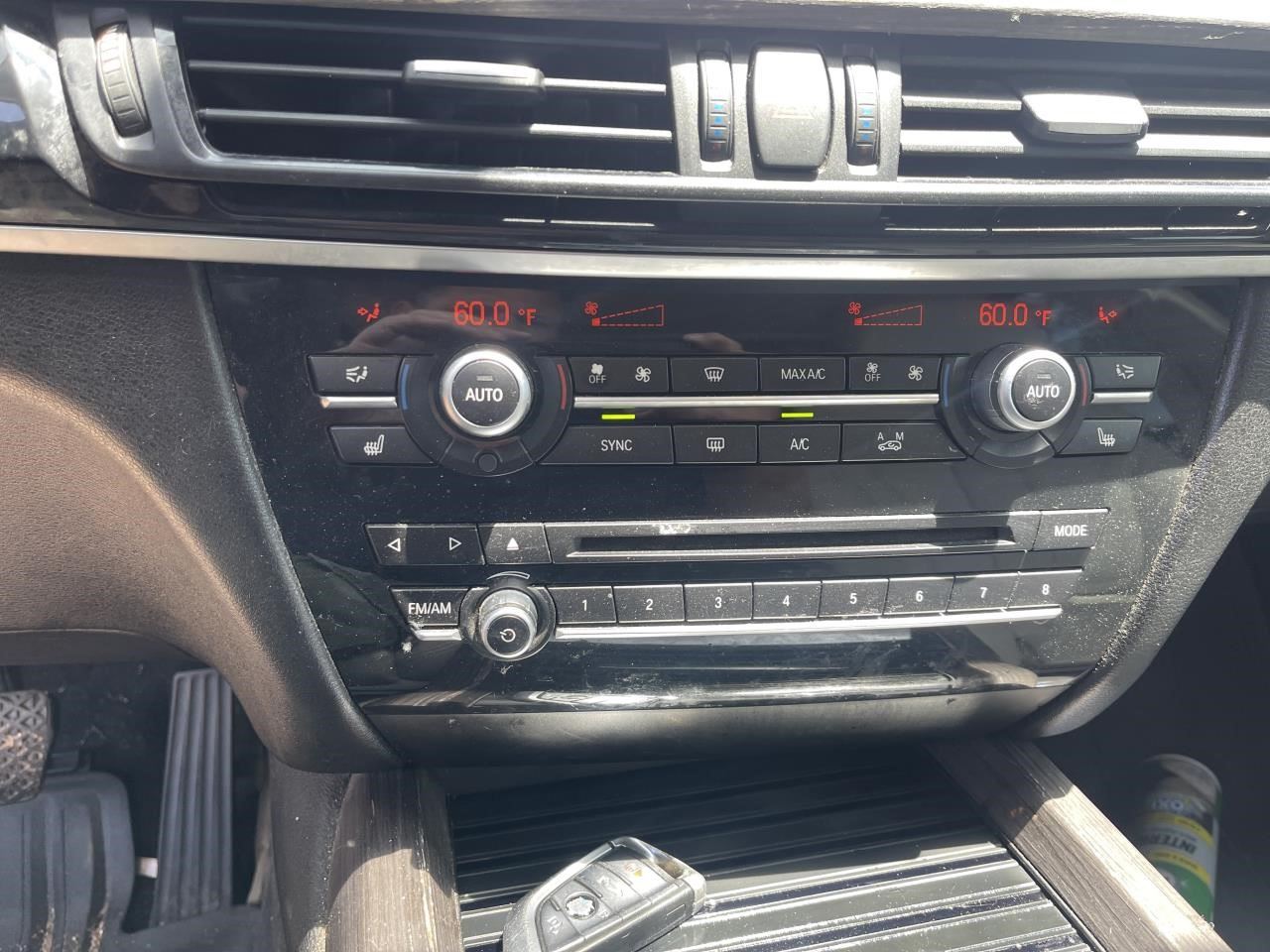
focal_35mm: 25
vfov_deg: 54.9
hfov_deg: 69.4
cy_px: 476
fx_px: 917
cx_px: 635
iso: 80
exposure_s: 1/121
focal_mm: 5.1
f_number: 1.6
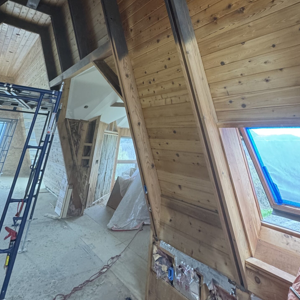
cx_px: 174
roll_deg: -3.9
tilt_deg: +22.3
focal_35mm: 22
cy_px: 61
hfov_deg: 69.2
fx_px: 216
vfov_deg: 63.8
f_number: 2.2
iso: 320
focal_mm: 2.22
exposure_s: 1/64
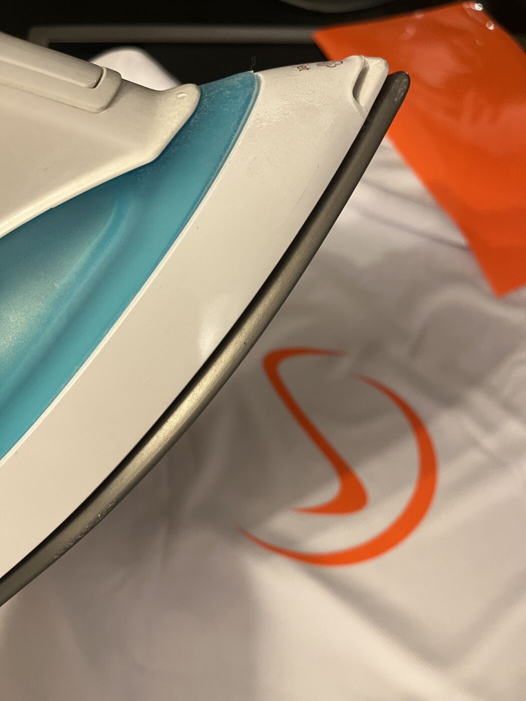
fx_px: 527
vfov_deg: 67.3
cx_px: 263
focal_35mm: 26
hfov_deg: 53.1
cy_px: 350
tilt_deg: -66.7
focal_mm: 5.1
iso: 200
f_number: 1.6
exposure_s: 1/50
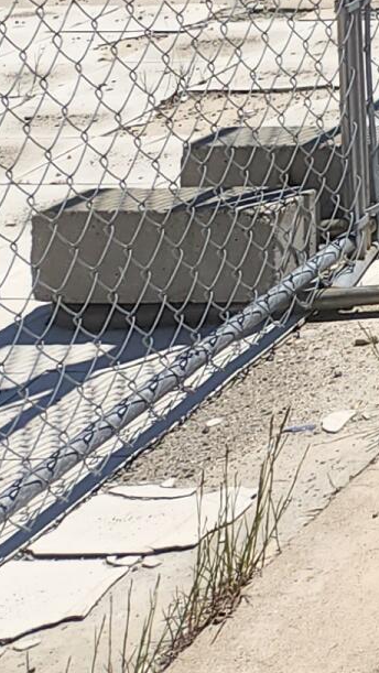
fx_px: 2196
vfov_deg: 15.8
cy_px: -379
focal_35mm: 123
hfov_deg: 7.7
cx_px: 1367
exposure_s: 1/1989
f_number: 1.8
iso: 20
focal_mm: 5.4
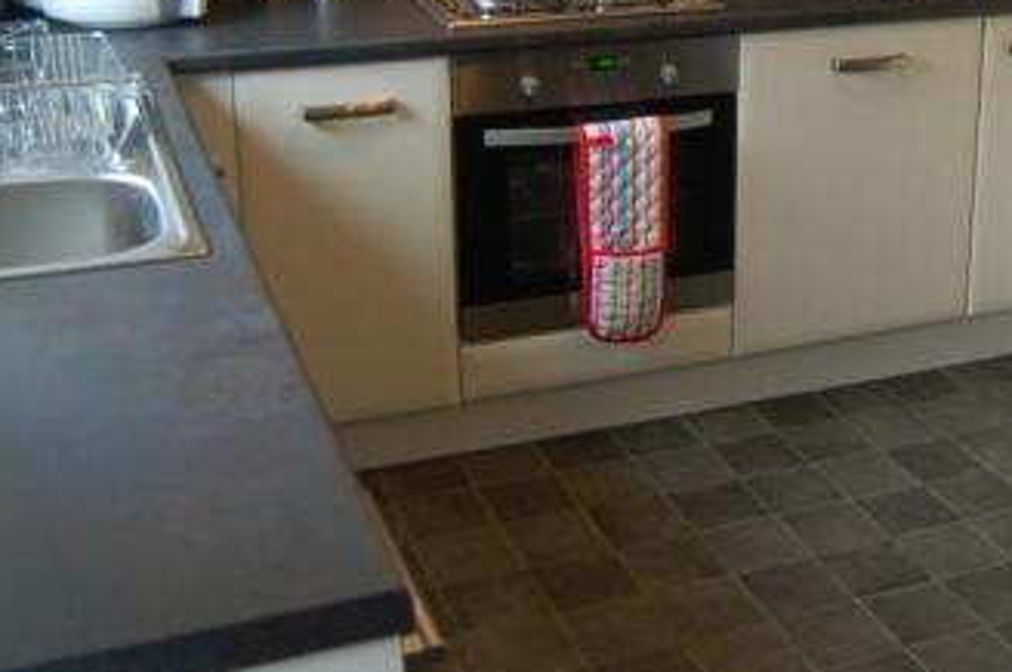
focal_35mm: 54
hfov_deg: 35.8
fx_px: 1516
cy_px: 108
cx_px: 802
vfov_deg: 24.5
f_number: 3.5
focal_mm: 18
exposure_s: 1/30
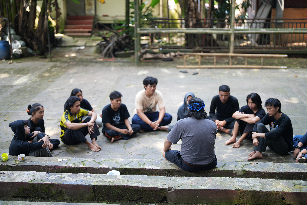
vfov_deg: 27.0
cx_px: 154
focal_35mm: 50
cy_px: 102
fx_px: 426
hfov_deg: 39.6
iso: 100
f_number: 1.2
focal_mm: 50
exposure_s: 1/160
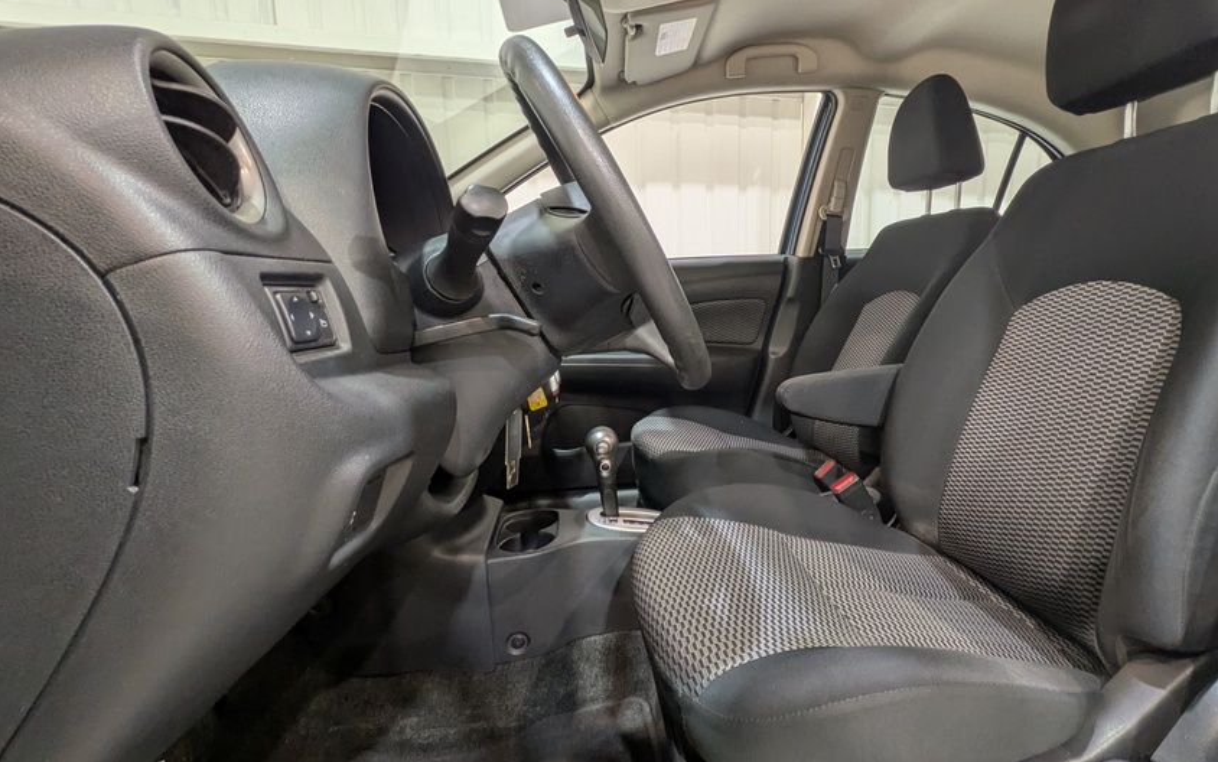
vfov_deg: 65.0
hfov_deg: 90.3
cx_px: 711
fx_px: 598
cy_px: 393
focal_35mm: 18
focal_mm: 1.83
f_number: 2.2
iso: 94
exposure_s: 1/40
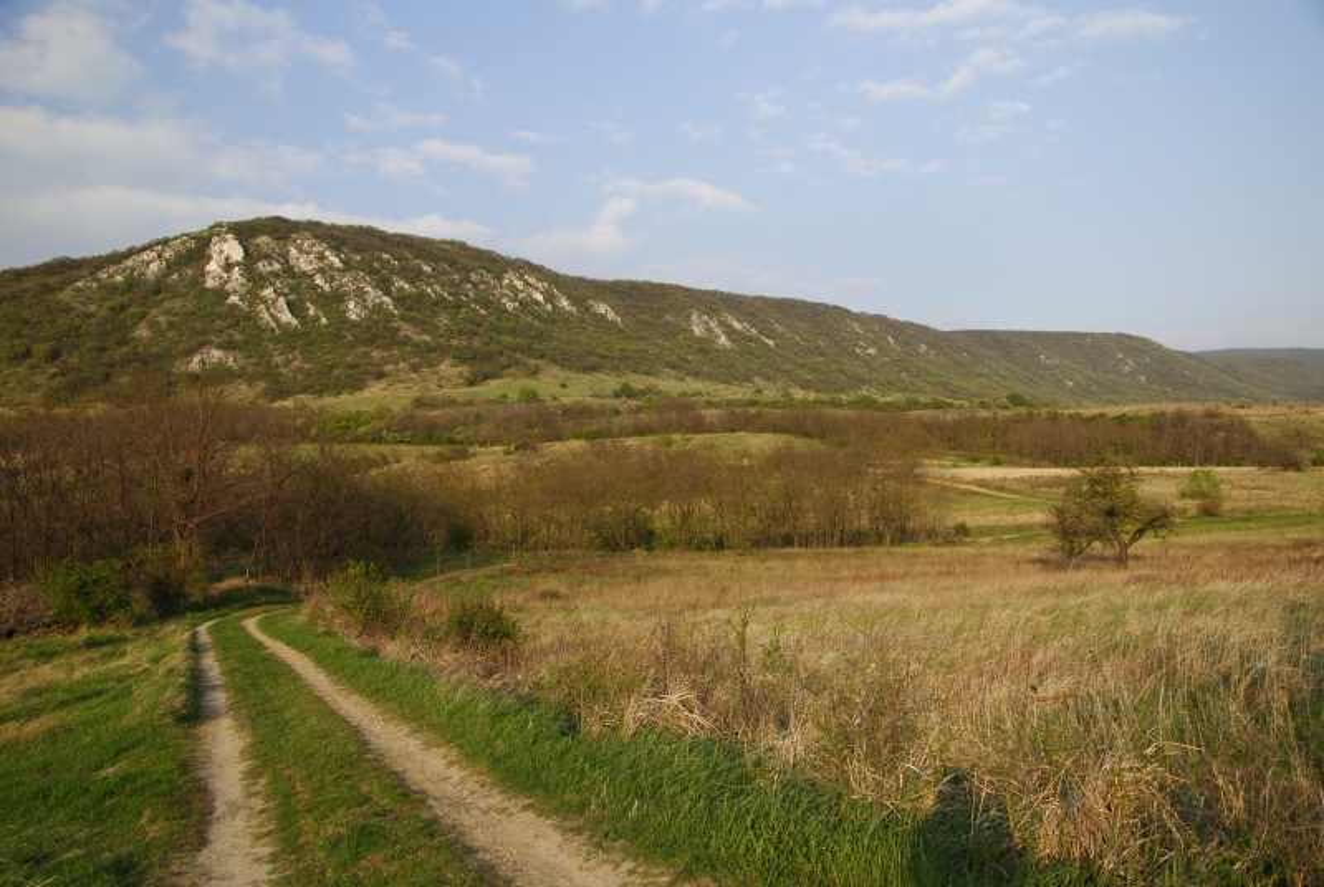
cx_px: 662
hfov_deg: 59.4
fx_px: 1160
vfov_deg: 41.8
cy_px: 444
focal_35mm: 32
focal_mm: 21
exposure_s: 1/125
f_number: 6.3
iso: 100
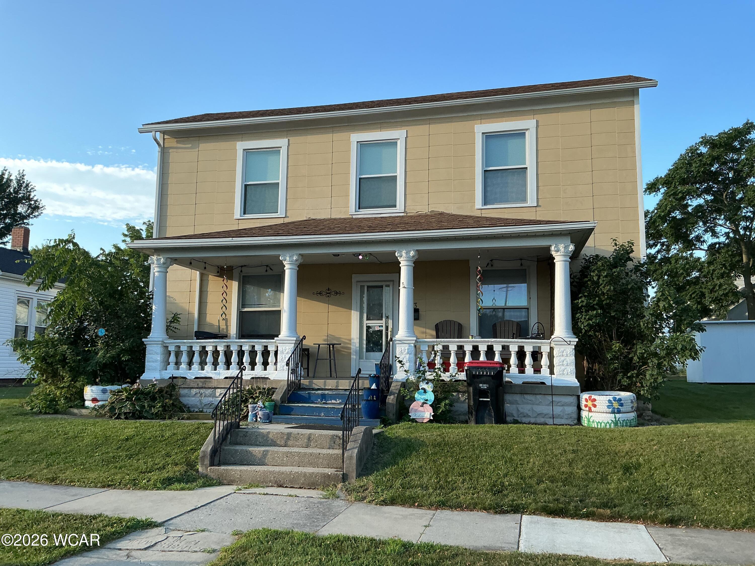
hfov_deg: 61.7
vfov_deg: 48.2
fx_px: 633
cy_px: 283
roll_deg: +0.1
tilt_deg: +5.9
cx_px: 378
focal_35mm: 29
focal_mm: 3
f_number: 1.8
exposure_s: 1/540
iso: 25
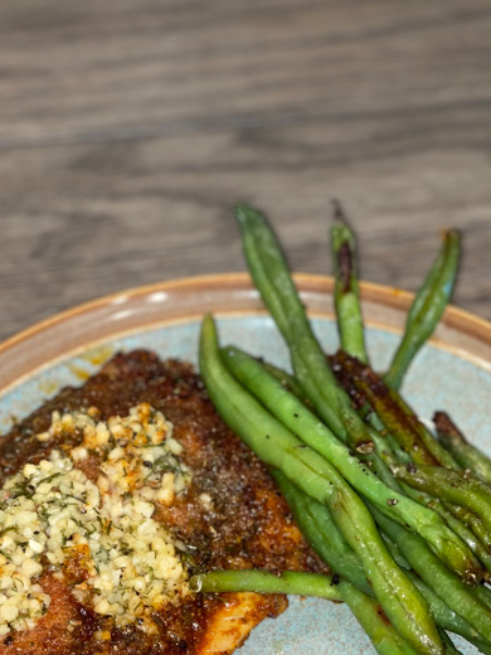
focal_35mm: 105
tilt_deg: -51.7
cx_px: 279
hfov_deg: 14.1
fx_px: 1986
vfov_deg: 18.6
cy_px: 511
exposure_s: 1/30
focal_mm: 7.5
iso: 80
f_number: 2.2
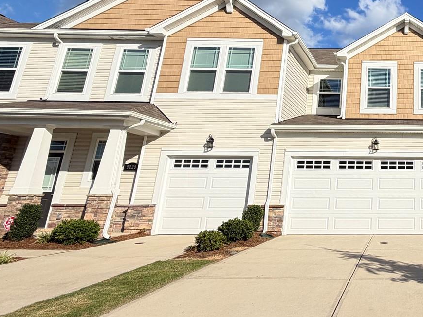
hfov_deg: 46.3
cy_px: 85
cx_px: 423
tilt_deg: +16.3
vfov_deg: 41.9
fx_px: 403
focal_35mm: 33
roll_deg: -0.7
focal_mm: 2.22
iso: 20
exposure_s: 1/1017
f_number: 2.2
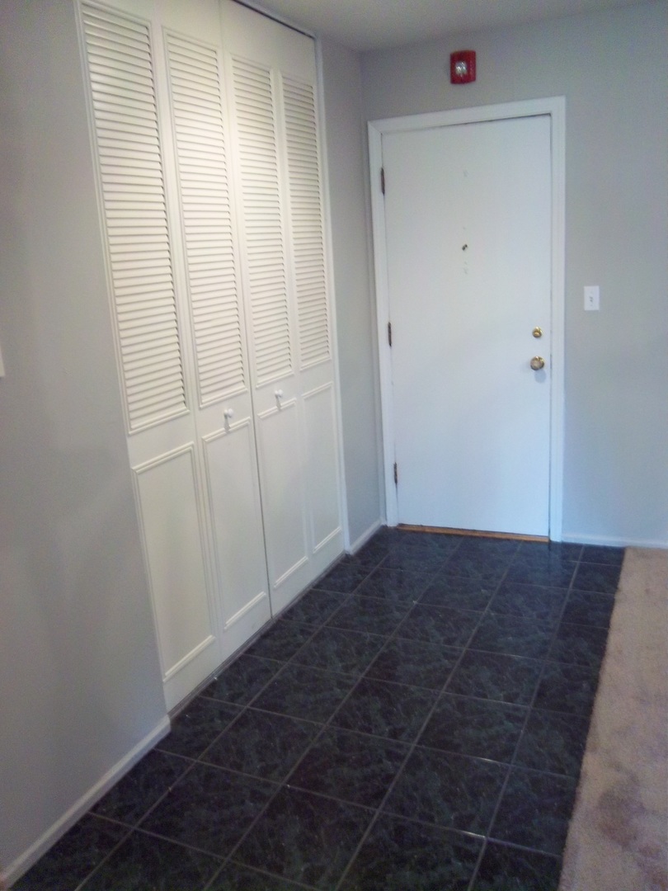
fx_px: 720
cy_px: 446
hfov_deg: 49.7
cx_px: 334
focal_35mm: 28
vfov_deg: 63.4
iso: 200
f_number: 3.5
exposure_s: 1/8
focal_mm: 5.05
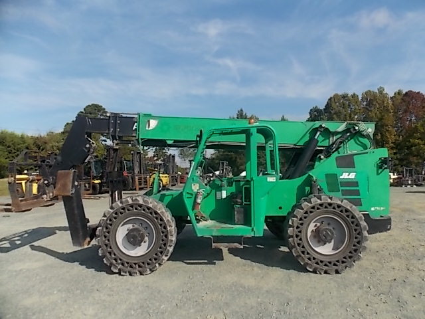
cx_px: 212
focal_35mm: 23
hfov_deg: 73.9
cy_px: 160
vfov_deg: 58.9
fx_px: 282
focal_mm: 4
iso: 80
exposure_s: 1/1250
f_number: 3.1
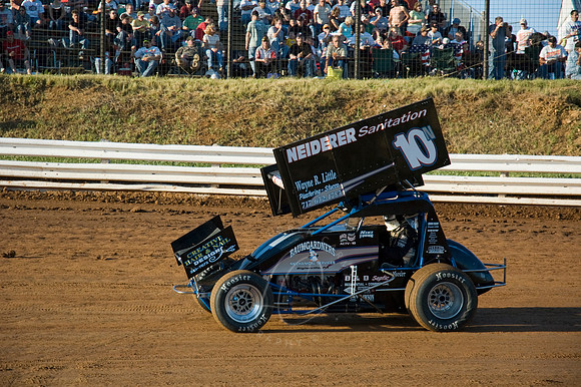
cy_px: 194
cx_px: 290
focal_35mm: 105
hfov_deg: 19.5
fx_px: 1694
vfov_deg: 13.0
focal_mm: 70
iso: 200
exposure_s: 1/800
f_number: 4.5
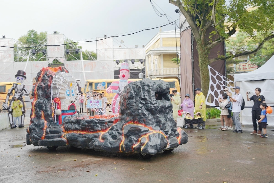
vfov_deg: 31.2
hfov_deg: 45.4
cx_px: 137
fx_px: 327
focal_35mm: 43
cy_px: 92
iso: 200
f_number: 4
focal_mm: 43
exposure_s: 1/60
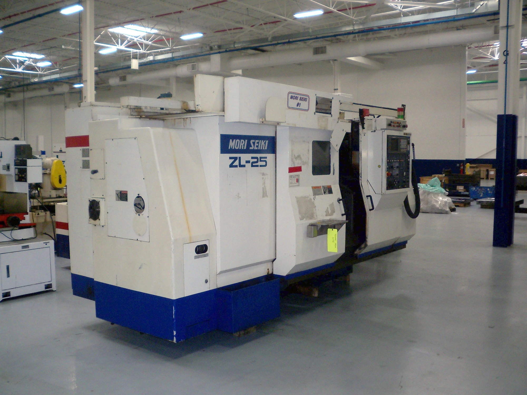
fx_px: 579
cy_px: 198
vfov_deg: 37.7
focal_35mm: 38
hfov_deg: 49.0
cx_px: 264
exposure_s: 1/60
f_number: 3.5
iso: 80
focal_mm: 6.3
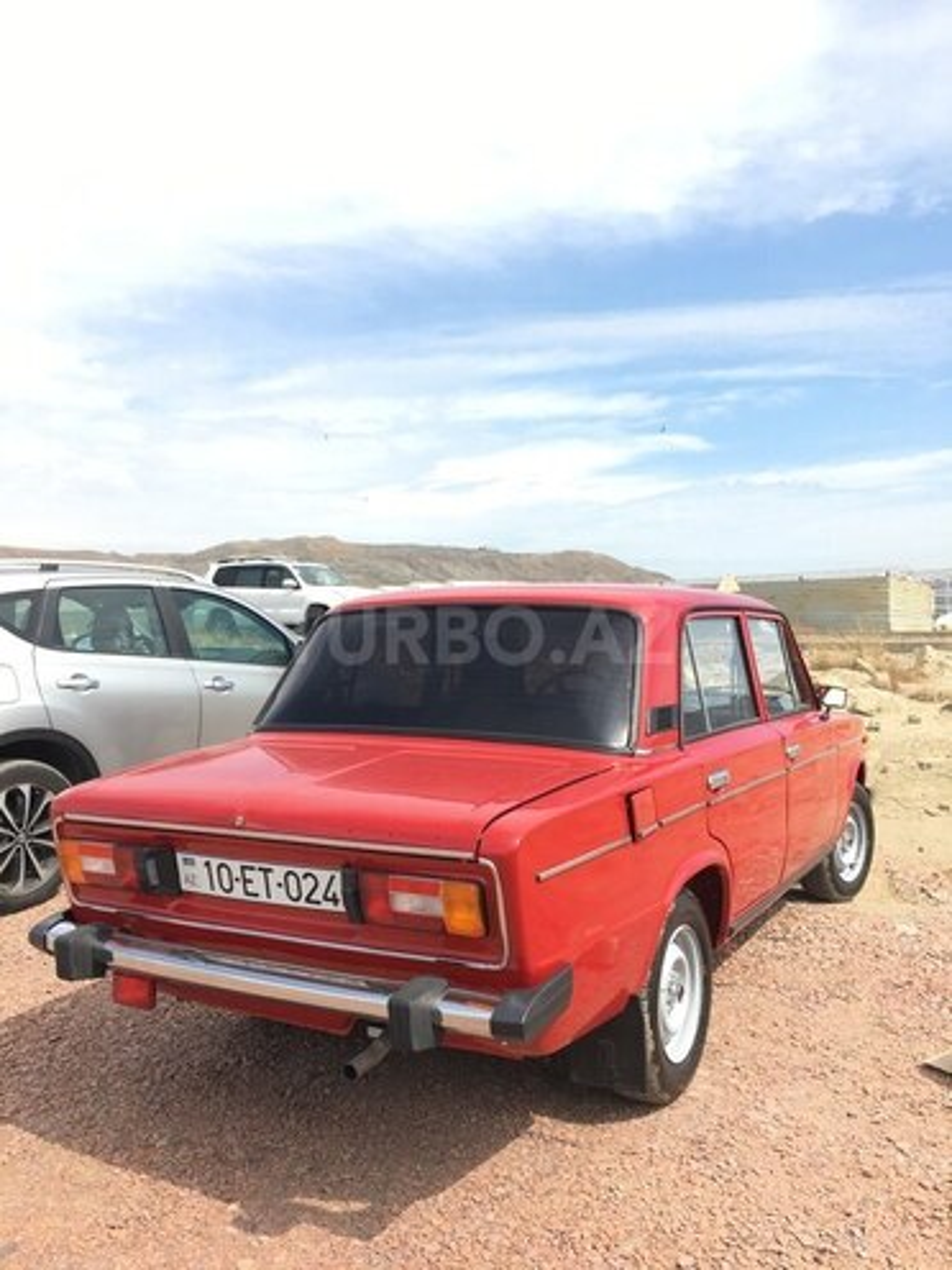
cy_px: 635
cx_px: 476
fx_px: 1063
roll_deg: -0.2
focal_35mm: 29
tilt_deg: +1.2
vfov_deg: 61.7
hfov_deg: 48.2
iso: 25
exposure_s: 1/712
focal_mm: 4.15
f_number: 2.2
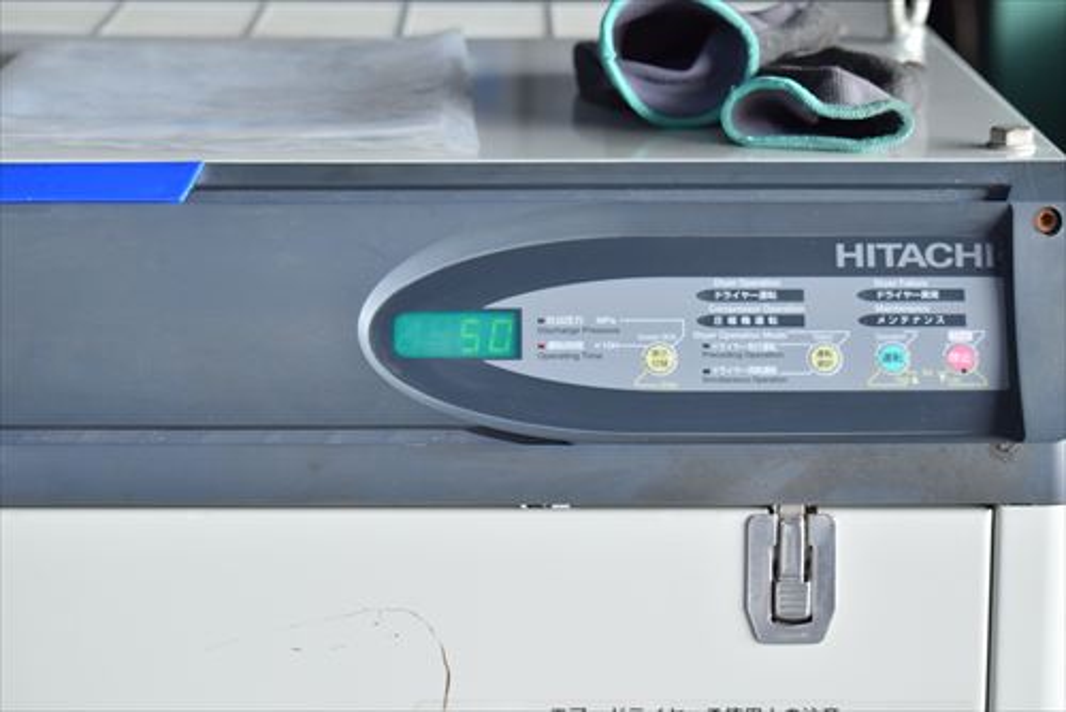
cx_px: 533
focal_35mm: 87
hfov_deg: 23.4
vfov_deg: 15.7
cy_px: 356
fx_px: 2578
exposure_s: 1/200
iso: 1250
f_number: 6.3
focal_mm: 58
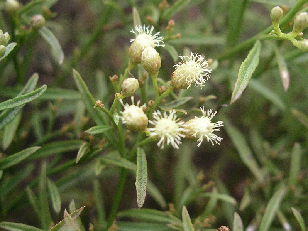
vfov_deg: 28.5
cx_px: 179
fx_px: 454
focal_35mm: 51
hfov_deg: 37.4
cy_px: 98
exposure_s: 1/309
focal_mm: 7.8
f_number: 3.5
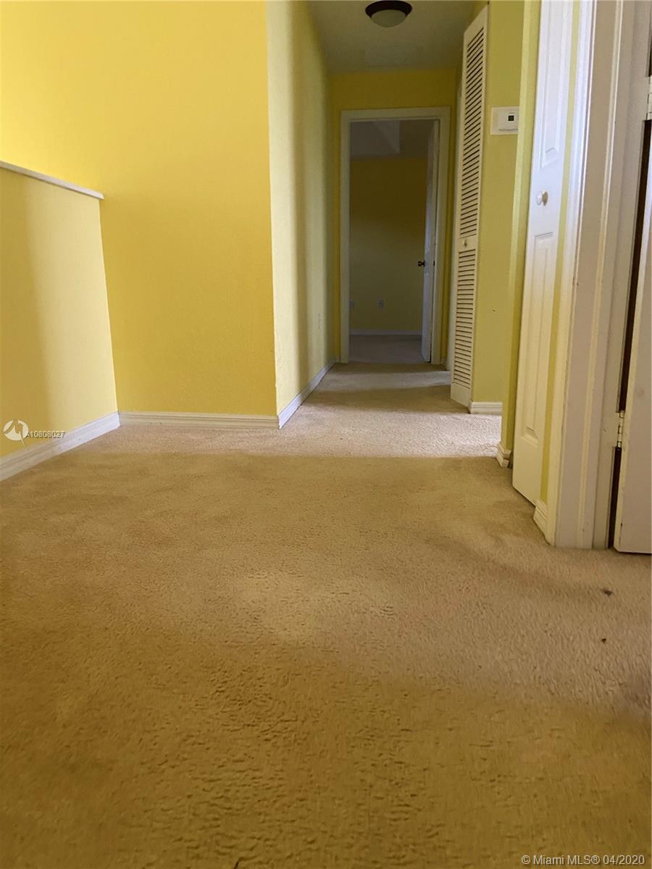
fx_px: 653
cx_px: 326
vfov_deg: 67.3
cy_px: 434
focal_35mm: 26
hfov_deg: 53.1
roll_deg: -2.3
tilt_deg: -11.5
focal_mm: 4.25
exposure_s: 1/60
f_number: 1.8
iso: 200
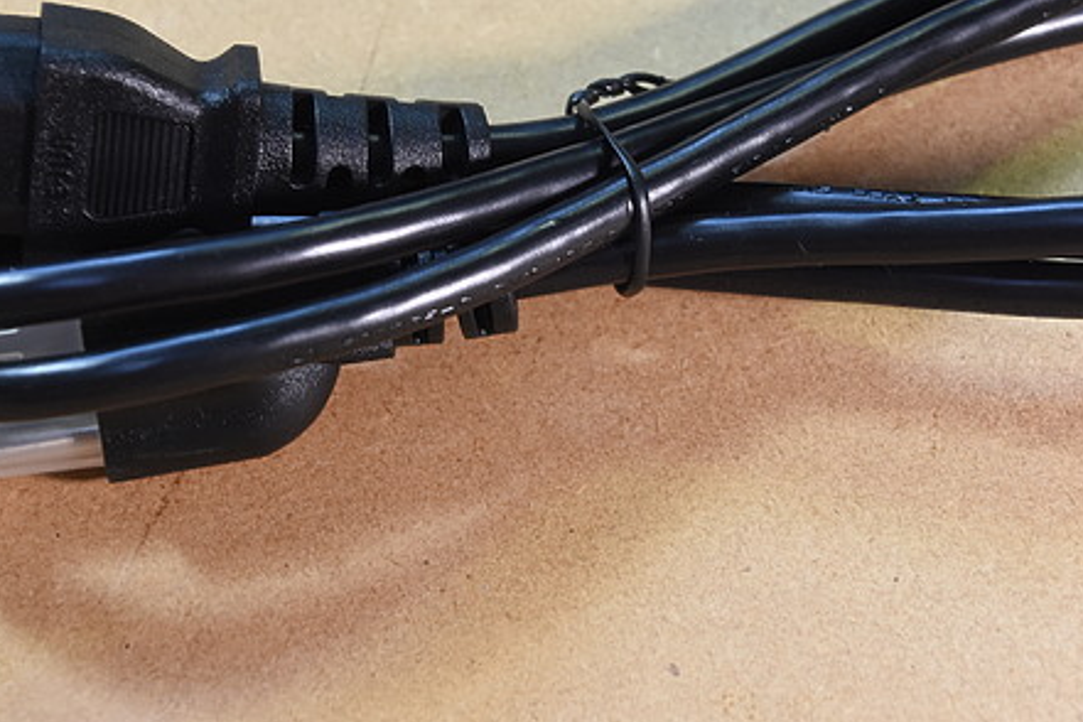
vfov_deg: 8.9
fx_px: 4632
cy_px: 221
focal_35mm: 154
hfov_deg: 13.3
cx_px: 631
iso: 1000
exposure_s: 1/100
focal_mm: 58
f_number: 6.3
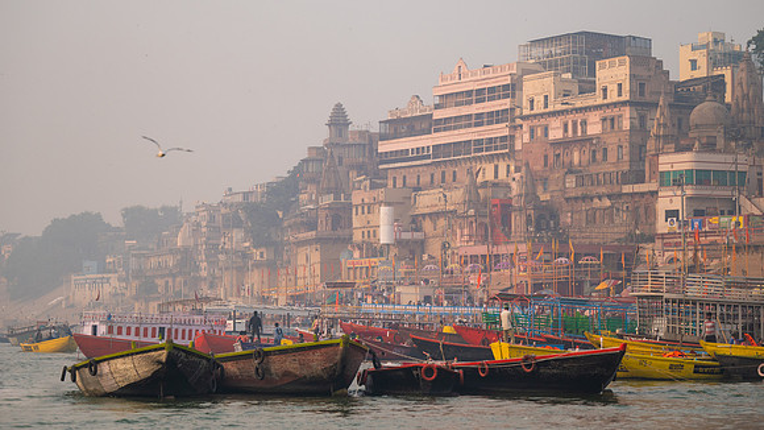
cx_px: 404
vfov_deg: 11.2
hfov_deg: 19.7
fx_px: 2196
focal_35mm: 108
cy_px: 169
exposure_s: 1/3200
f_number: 2.8
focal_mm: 98
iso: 500
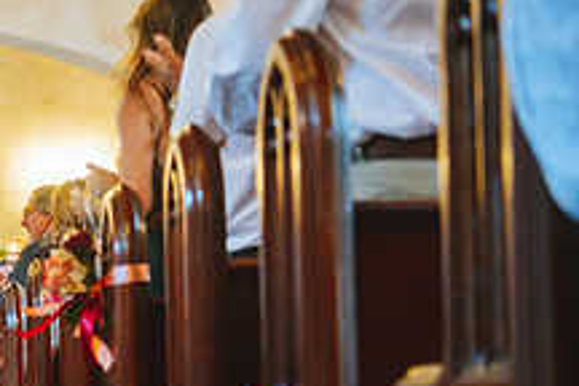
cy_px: 322
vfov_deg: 10.2
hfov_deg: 14.6
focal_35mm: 134
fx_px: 2155
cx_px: -188
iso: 4000
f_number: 2.8
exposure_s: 1/125
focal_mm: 50
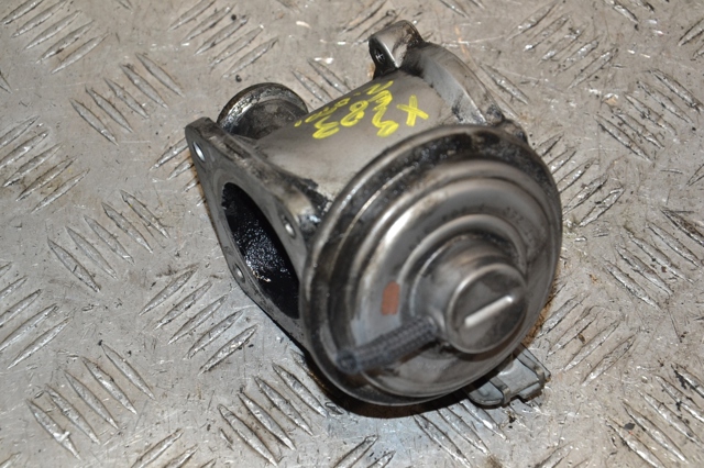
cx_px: 352
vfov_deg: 13.0
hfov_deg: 19.5
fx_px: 2052
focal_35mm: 105
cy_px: 234
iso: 800
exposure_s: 1/200
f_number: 7.1
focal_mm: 70
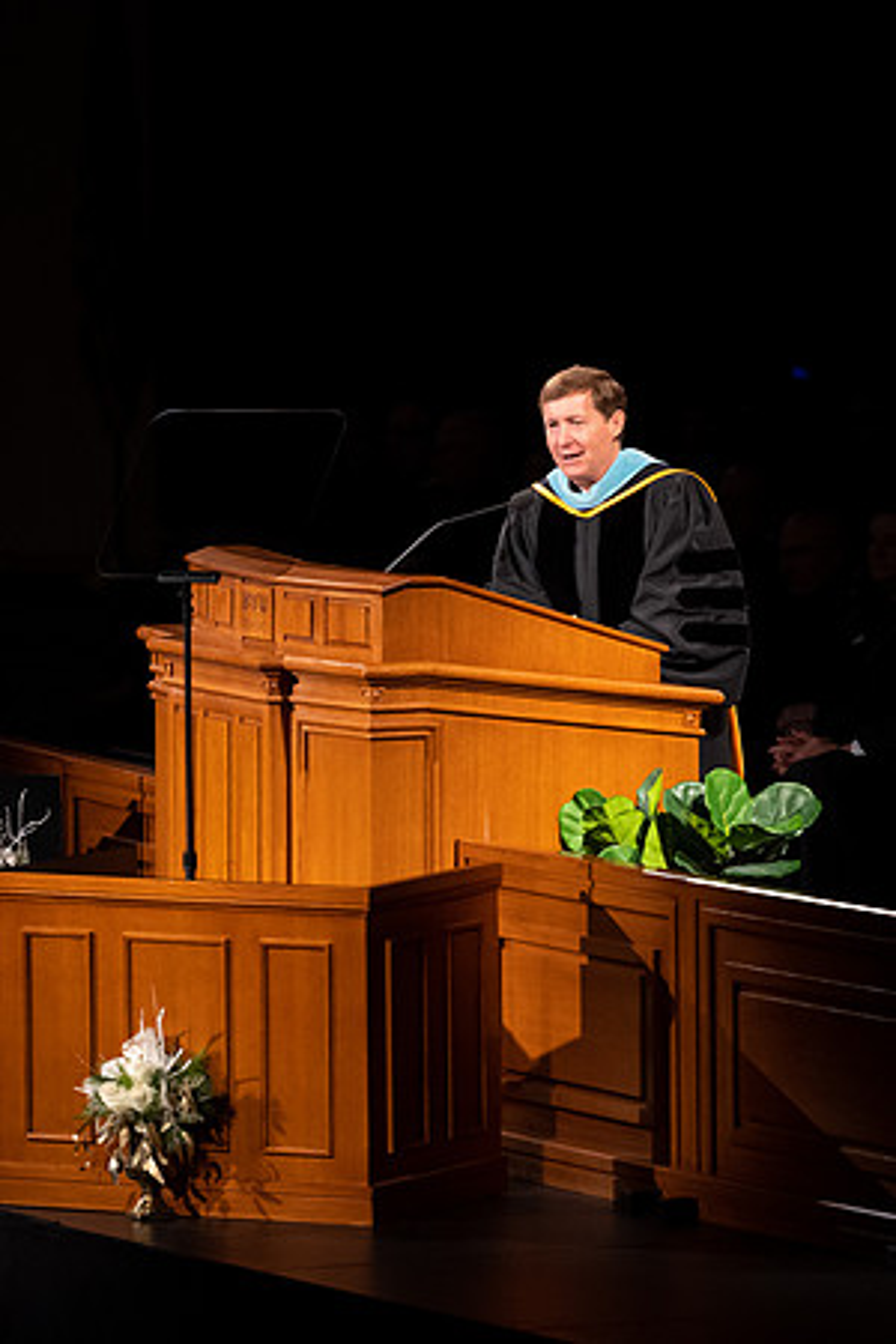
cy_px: 772
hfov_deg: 4.0
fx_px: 12886
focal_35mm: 345
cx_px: 94
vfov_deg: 6.0
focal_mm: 200
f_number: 2.8
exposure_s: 1/200
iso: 1250
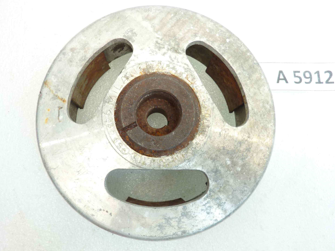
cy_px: 130
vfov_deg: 53.0
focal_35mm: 26
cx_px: 162
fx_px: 252
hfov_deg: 67.3
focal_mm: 4.1
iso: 80
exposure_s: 1/10
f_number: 3.3
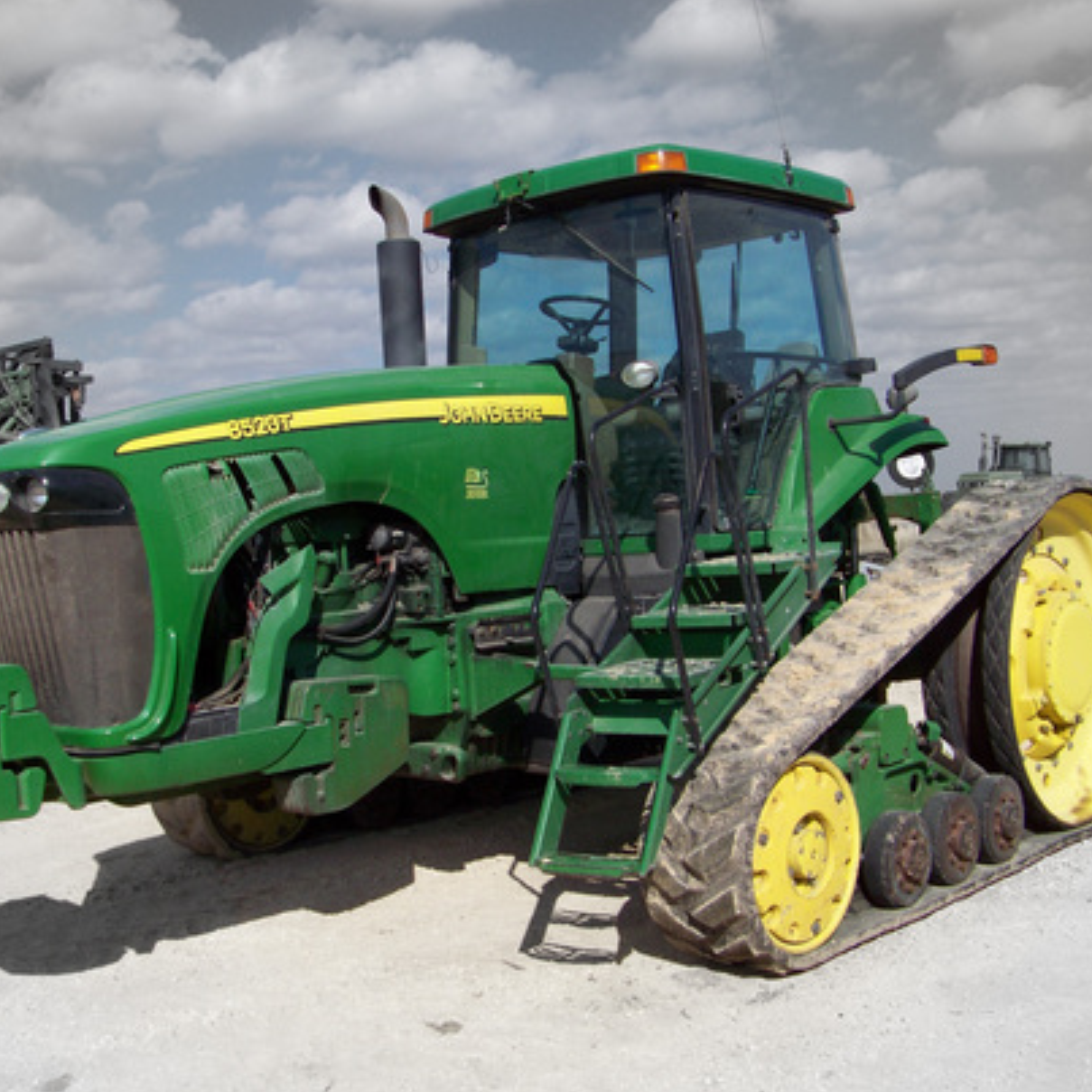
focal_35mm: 43
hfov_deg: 39.1
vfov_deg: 39.2
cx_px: 482
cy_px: 542
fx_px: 1535
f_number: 4
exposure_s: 1/800
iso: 67
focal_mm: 5.85
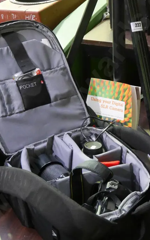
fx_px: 451
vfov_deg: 29.5
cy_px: 79
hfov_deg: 18.8
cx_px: 98
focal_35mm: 69
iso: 3200
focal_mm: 22
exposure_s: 1/15
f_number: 4.8
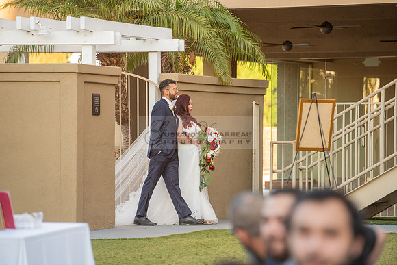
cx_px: 198
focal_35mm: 200
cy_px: 132
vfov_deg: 6.9
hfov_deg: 10.3
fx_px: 2206
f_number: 4
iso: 800
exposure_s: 1/320
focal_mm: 200
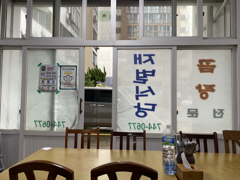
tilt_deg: +3.4
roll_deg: -0.6
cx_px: 120
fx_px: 180
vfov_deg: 53.1
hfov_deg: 67.3
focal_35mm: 26
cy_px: 90
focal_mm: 4.25
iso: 80
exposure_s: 1/120
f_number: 1.8
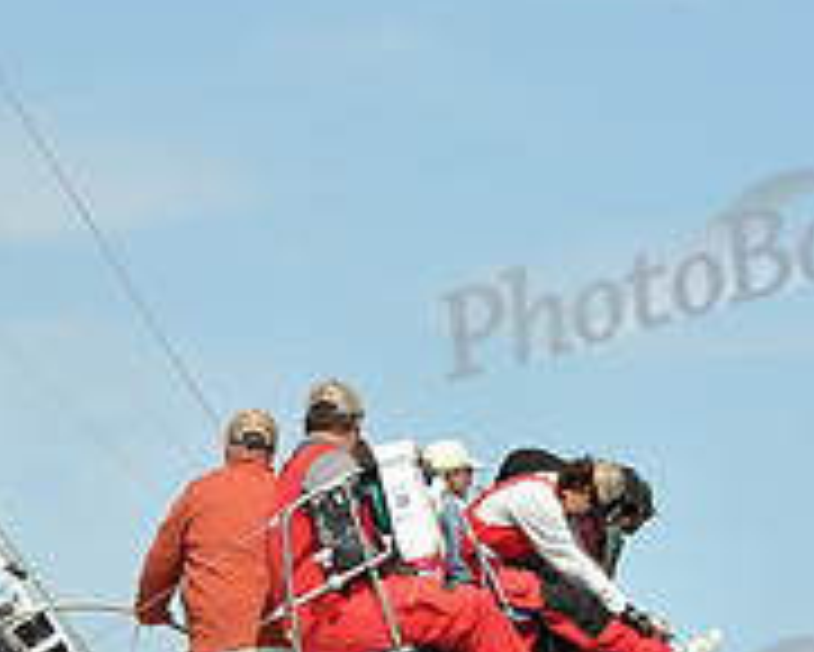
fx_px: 5954
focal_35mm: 247
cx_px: 211
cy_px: 560
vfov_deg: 6.3
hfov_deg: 7.8
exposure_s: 1/1600
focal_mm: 82
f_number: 8
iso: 320
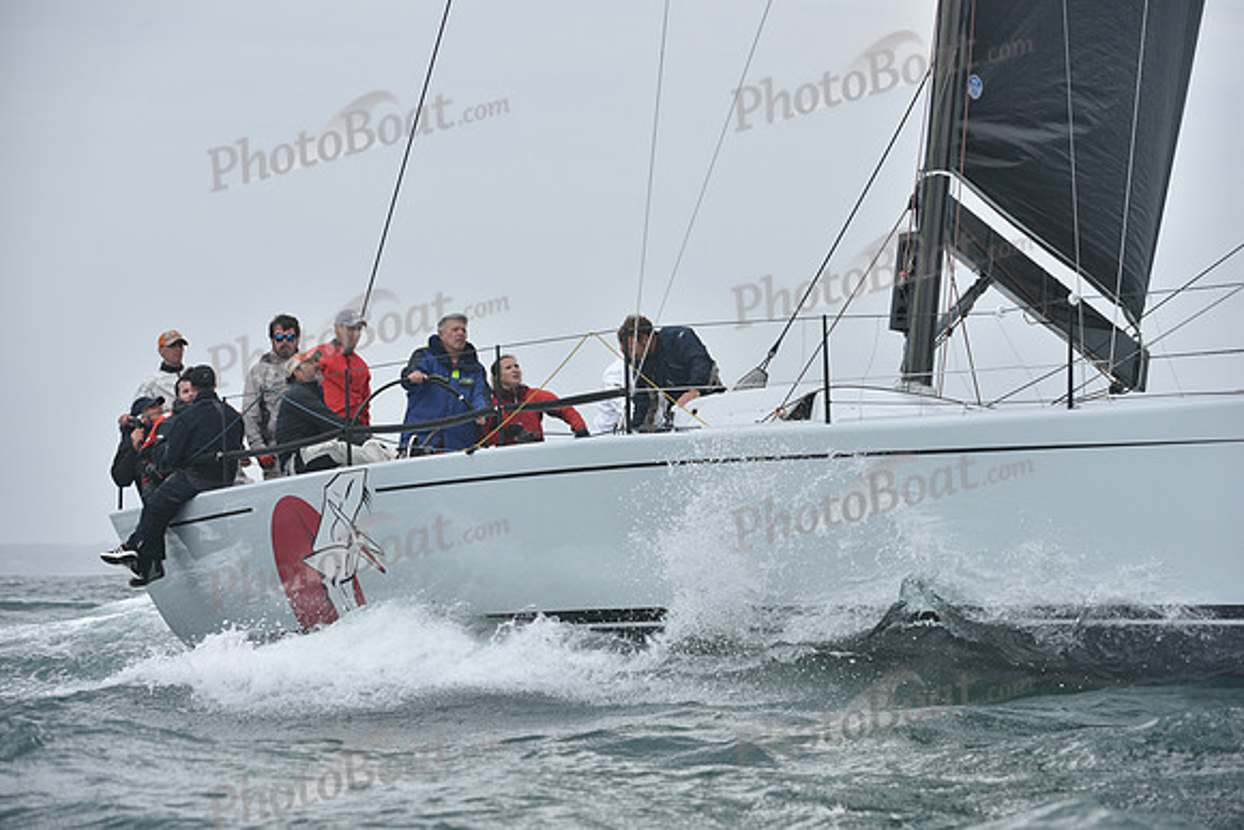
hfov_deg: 10.3
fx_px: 6912
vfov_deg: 6.9
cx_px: 622
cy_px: 415
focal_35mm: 200
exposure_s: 1/1000
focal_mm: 200
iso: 320
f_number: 7.1
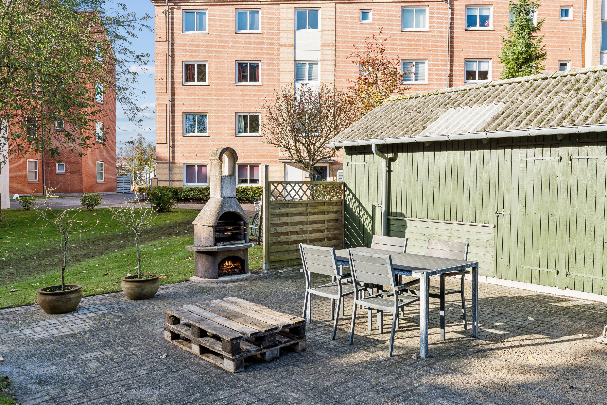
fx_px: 506
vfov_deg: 43.6
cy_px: 202
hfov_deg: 61.9
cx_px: 304
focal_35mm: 30
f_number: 10
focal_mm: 30
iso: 400
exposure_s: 1/200
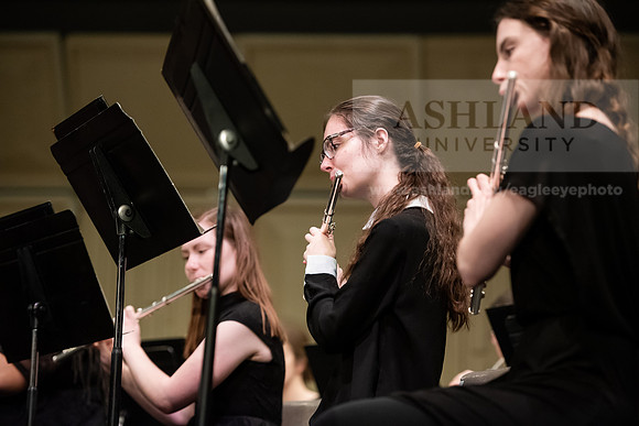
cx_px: 320
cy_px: 213
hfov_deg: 15.8
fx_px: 2308
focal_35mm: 130
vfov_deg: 10.6
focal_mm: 130
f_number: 2.8
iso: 3200
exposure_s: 1/250
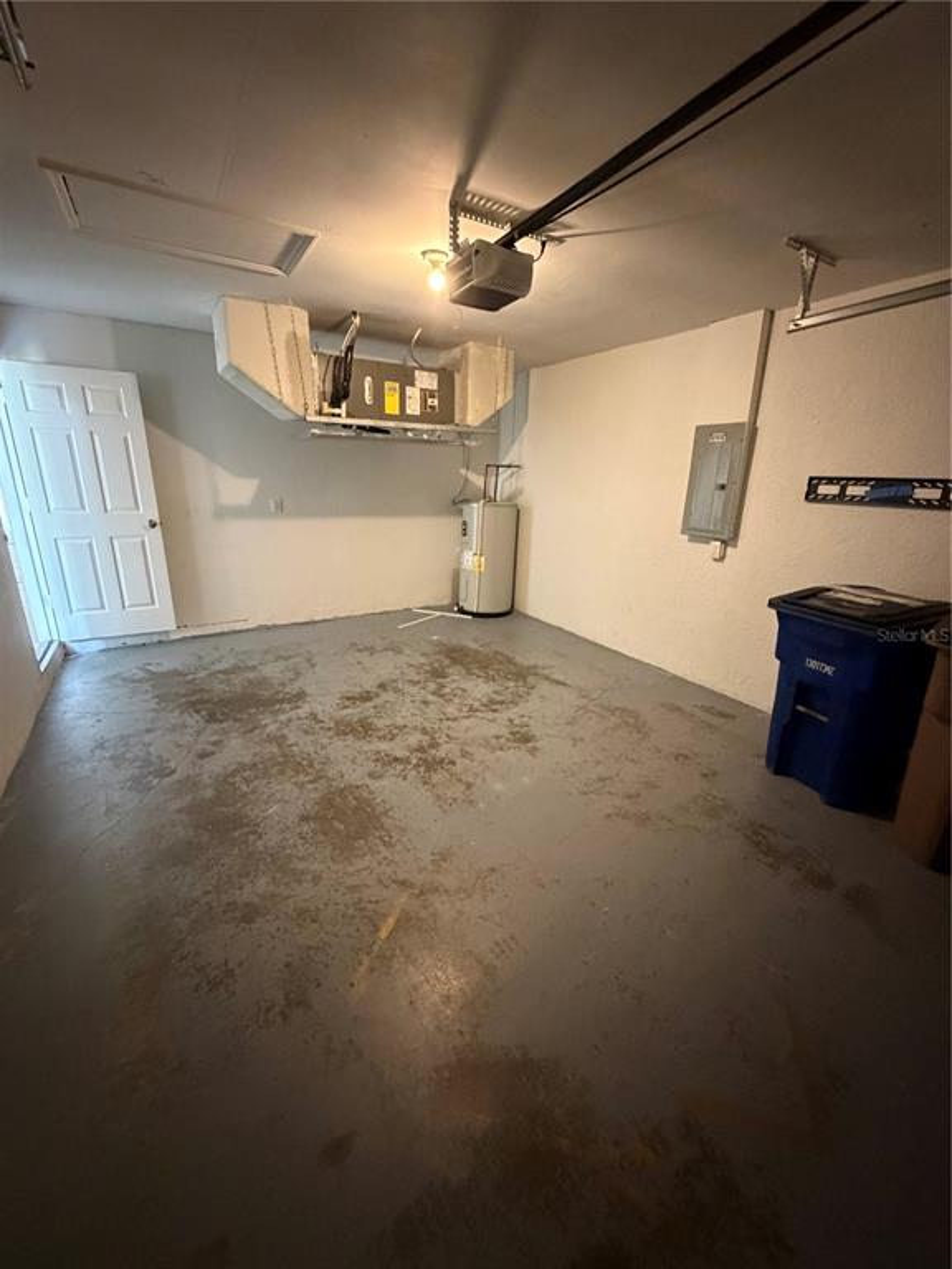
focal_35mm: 14
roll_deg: -0.5
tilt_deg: -18.5
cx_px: 476
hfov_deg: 85.7
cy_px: 634
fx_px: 513
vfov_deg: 102.1
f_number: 2.2
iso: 1250
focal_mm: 2.22
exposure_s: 1/40
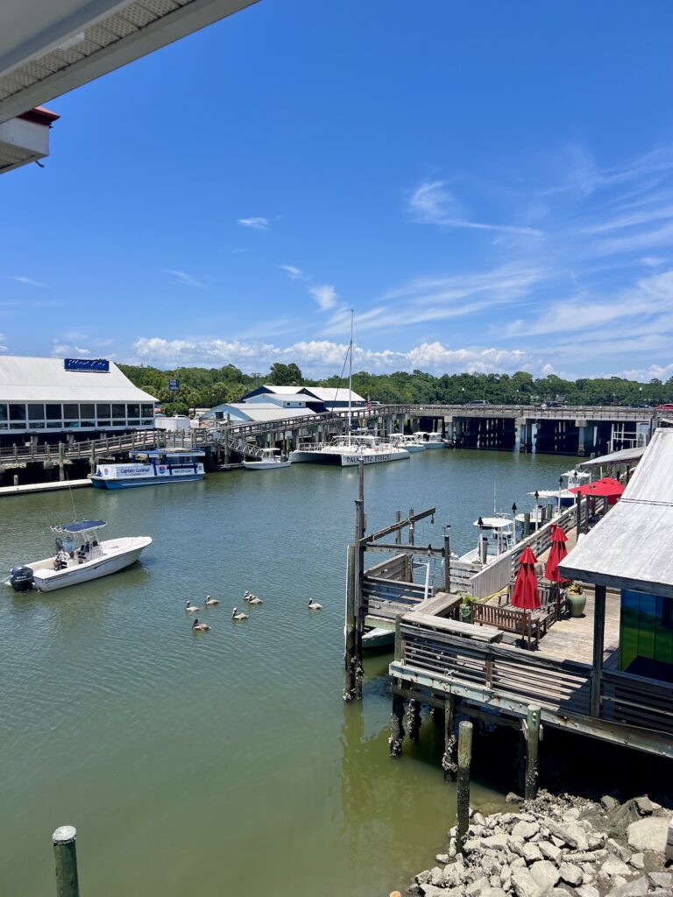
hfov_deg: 53.1
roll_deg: +0.2
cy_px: 448
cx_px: 336
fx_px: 674
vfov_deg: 67.3
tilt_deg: -3.6
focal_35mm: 26
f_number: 1.5
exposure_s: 1/5076
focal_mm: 5.7
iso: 50
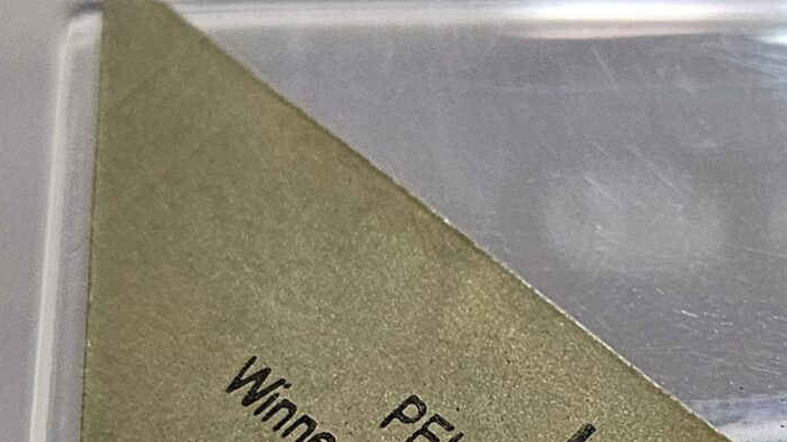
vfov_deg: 12.6
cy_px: 393
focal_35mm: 95
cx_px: 529
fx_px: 1982
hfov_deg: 22.4
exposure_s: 1/100
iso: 200
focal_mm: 5
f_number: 1.8
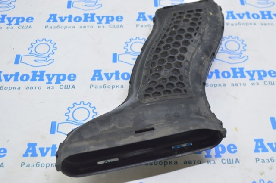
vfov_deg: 25.7
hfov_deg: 37.9
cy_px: 92
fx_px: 402
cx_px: 138
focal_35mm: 52
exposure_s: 1/20
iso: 400
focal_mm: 35
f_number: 5.6
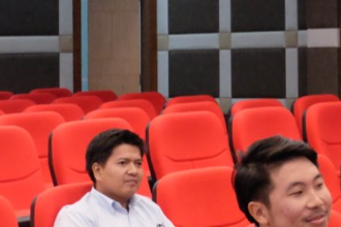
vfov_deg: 9.9
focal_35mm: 137
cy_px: 7
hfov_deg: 14.2
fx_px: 1298
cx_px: 478
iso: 5000
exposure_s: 1/160
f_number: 4.7
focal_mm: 29.5
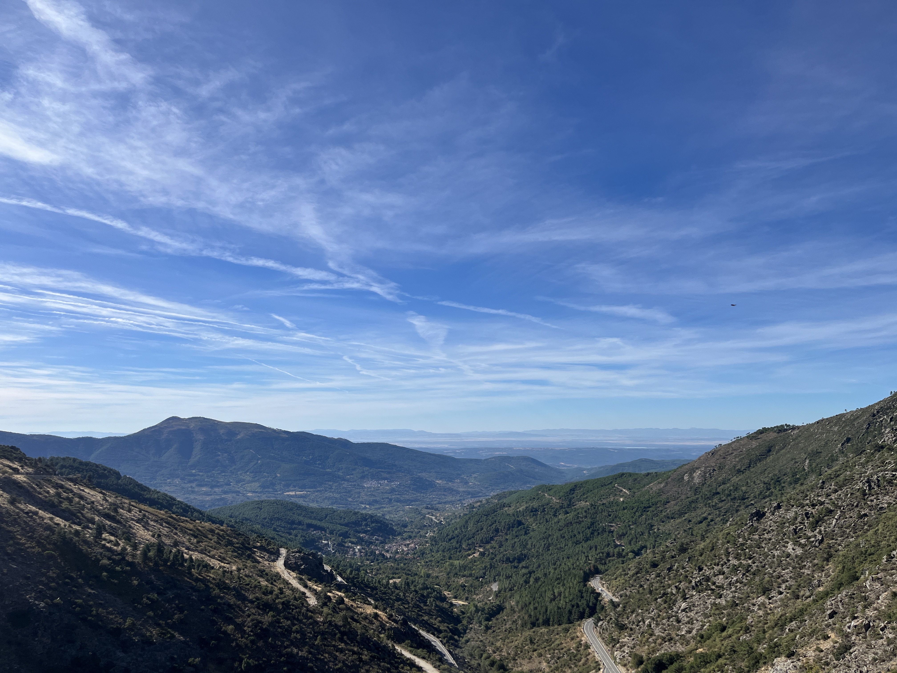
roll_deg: +0.0
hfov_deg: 67.3
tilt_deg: +7.4
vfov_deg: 53.1
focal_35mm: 26
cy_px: 336
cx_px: 448
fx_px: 674
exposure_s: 1/6173
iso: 50
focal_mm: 5.1
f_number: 1.6
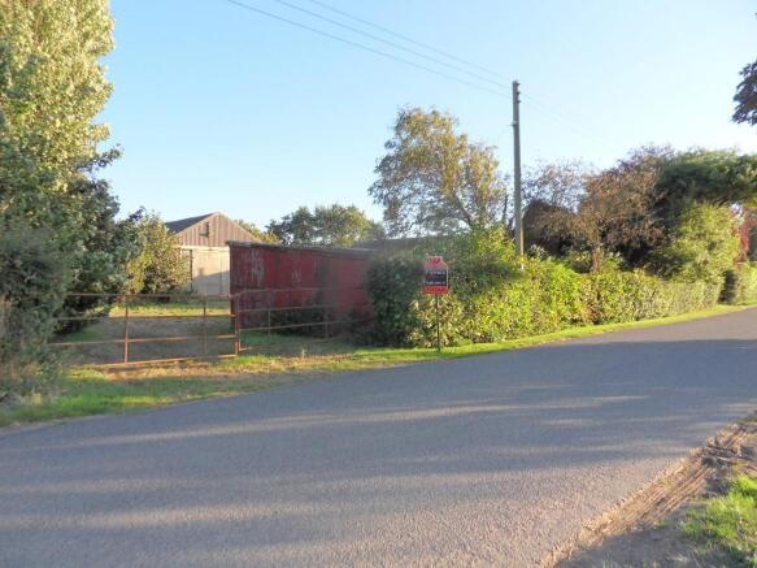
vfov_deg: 56.8
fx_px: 525
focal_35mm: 24
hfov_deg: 71.6
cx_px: 378
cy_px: 284
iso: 80
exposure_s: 1/350
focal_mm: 4.2
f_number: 3.3
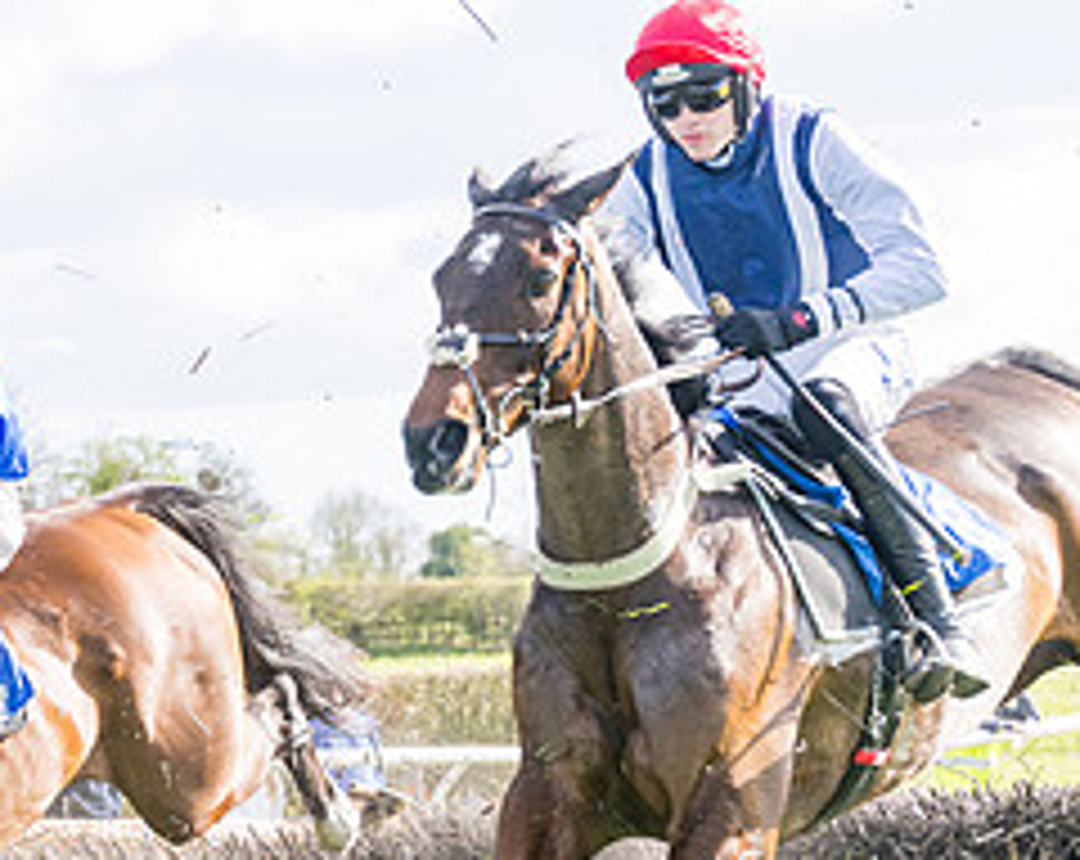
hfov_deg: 7.8
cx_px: -461
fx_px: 7815
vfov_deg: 6.3
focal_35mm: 245
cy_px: 805
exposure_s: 1/1600
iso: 400
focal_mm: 70
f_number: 4
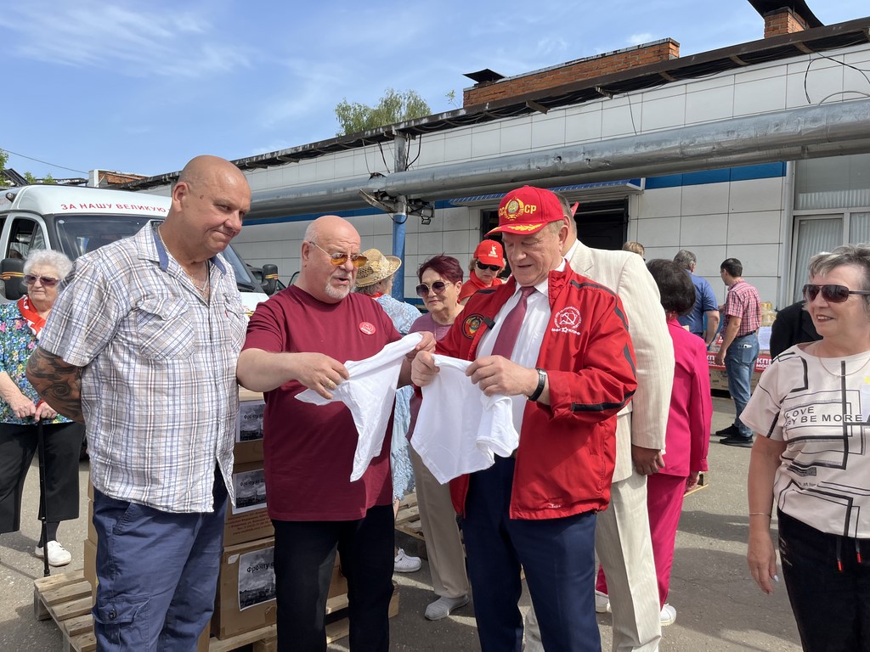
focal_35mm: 26
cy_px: 326
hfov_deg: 67.3
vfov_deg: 53.1
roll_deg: -1.5
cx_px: 435
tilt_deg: -3.0
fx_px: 653
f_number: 1.6
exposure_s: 1/2309
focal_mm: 5.1
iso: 50
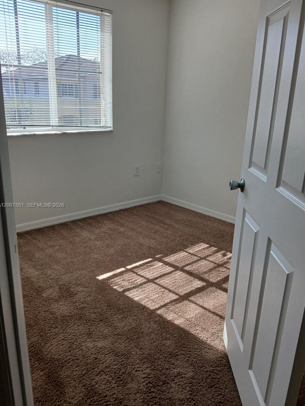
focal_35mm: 28
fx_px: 329
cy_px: 206
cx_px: 161
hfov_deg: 49.7
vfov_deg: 63.4
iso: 32
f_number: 1.8
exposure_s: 1/60
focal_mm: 3.98
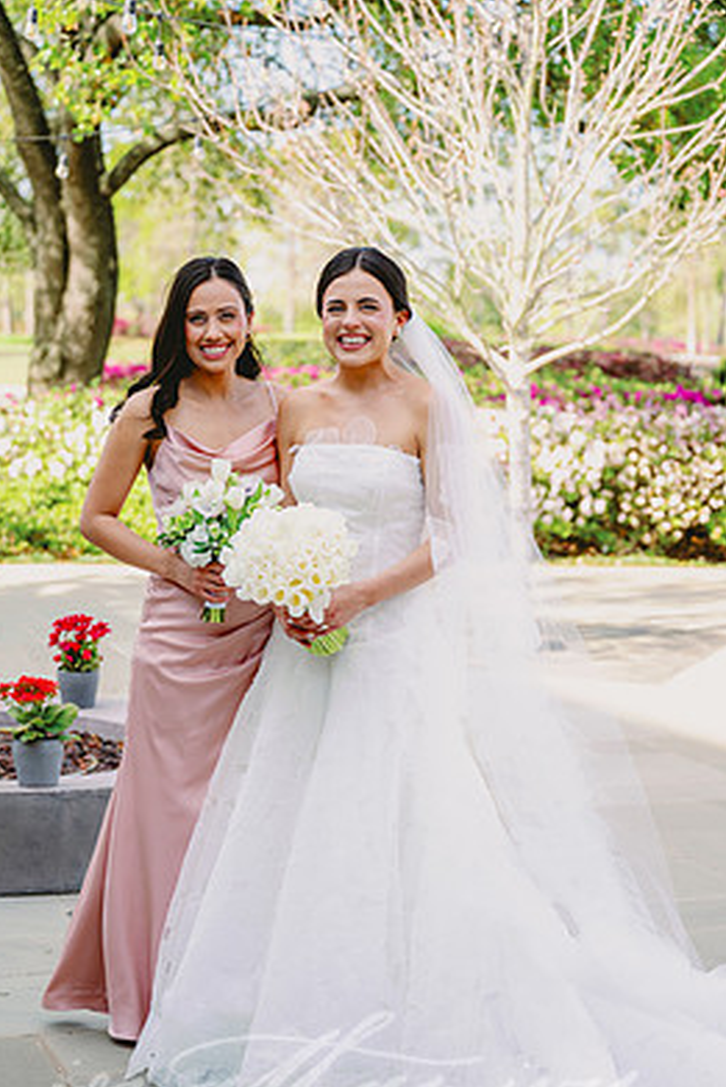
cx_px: 312
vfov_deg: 29.2
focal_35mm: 69
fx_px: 2085
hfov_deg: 19.7
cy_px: 581
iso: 200
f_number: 2.8
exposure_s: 1/800
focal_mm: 60
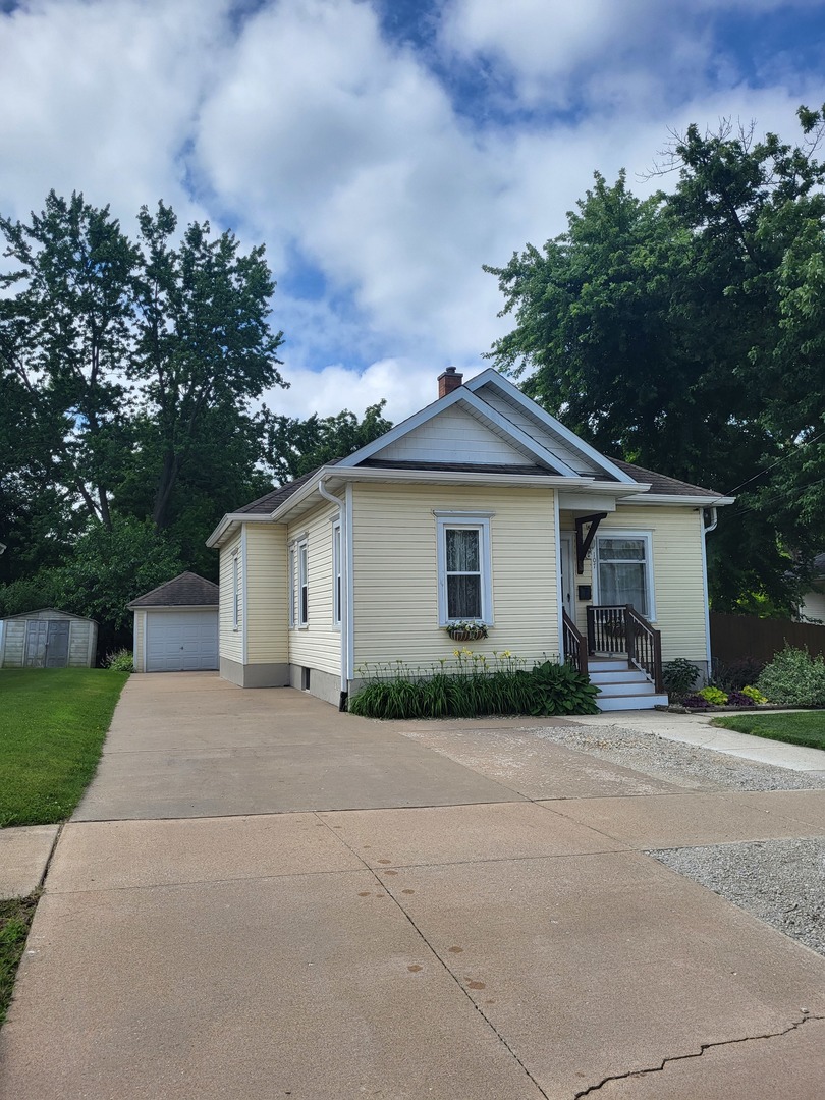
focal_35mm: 26
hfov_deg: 53.1
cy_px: 550
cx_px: 412
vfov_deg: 67.3
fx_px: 826
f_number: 1.8
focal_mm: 5.4
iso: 40
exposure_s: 1/3001
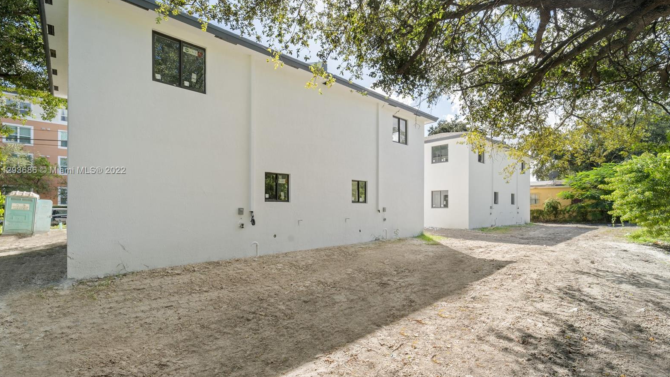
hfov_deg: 103.0
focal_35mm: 15
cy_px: 171
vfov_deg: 70.4
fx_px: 267
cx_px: 331
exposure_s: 1/30
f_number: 10
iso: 200
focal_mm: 14
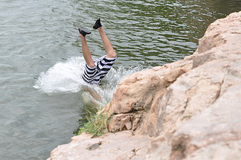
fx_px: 575
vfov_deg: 15.8
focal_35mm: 86
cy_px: 50
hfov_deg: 23.6
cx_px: 82
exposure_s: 1/1250
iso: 400
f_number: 5
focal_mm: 32
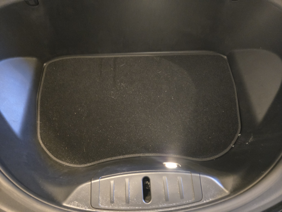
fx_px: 187
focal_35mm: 23
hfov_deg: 73.9
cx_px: 141
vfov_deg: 58.9
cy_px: 106
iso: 2500
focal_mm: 5.4
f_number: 1.8
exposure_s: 1/15
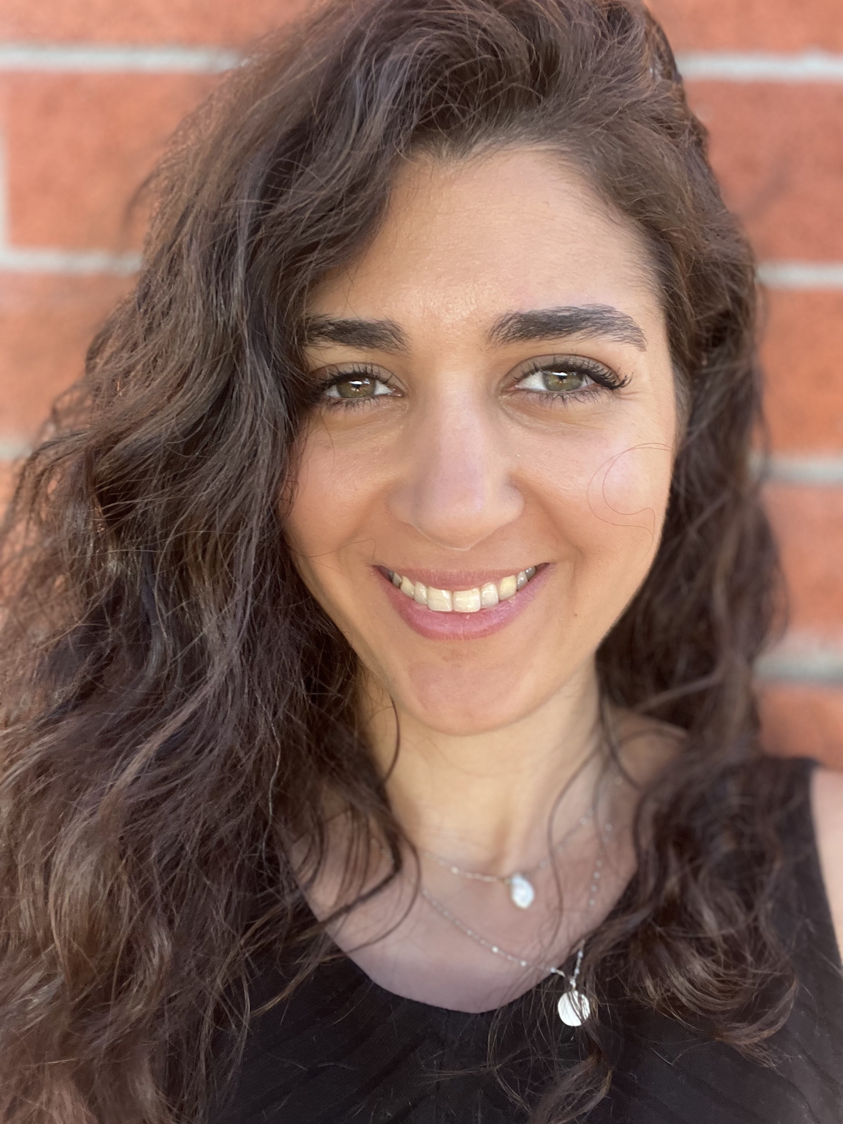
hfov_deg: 46.8
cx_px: 422
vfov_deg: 60.0
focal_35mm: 30
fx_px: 974
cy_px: 562
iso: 40
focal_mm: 2.71
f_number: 2.2
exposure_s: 1/121
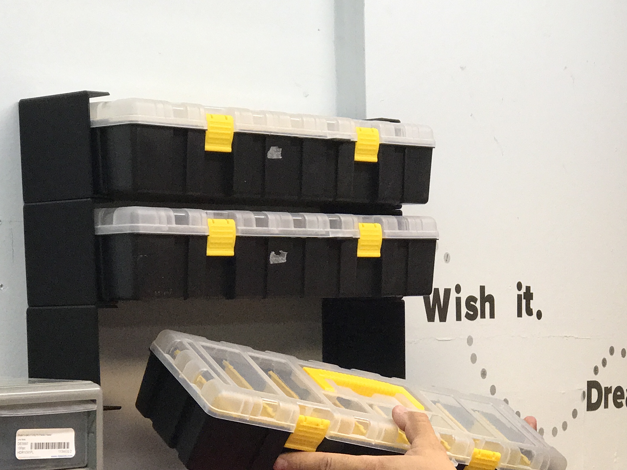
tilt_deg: -2.2
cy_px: 372
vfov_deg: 13.6
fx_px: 1956
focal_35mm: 108
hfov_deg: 18.2
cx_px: 402
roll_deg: +0.8
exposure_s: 1/60
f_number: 2.8
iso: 125
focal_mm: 6.6
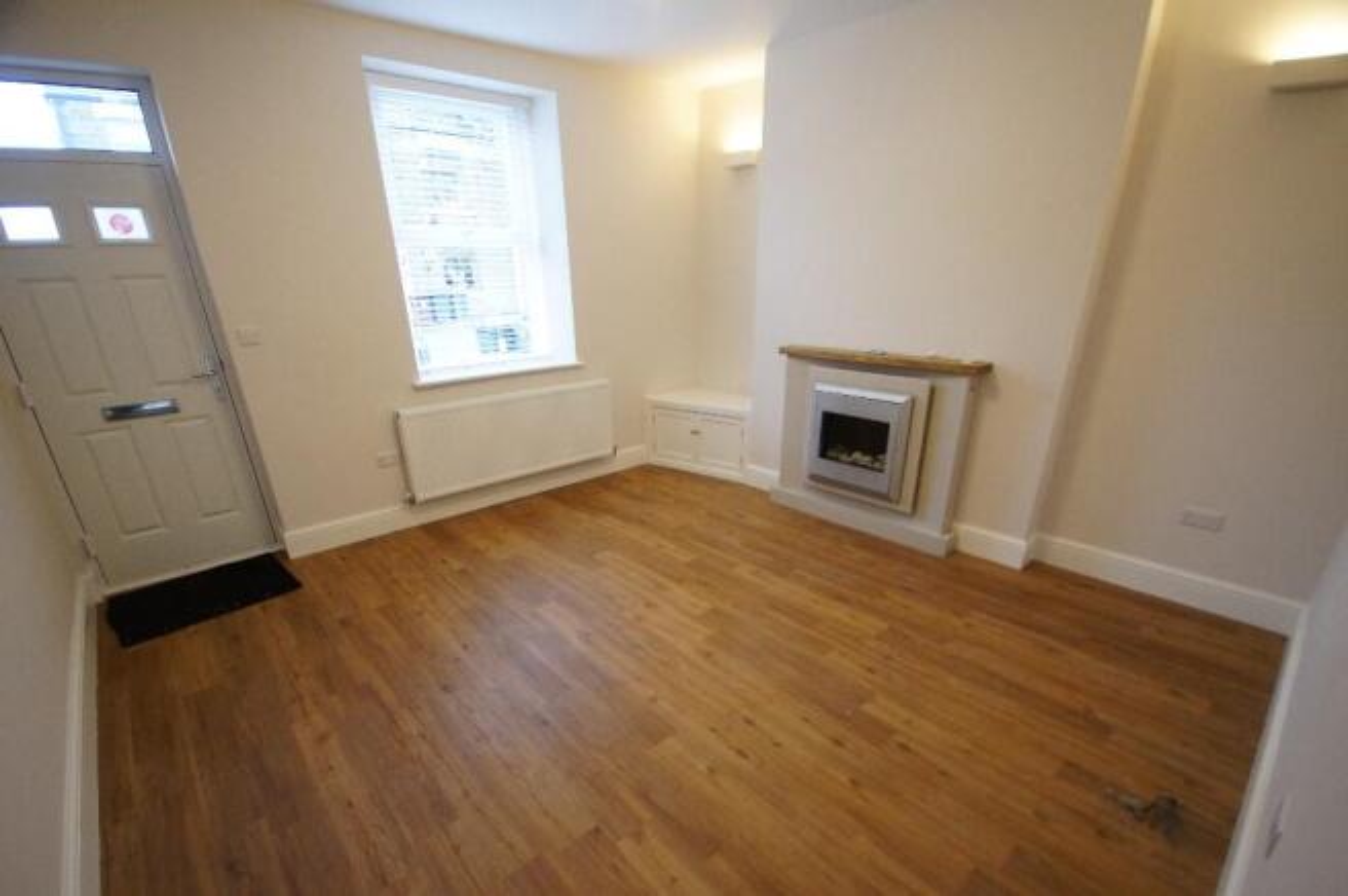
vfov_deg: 77.2
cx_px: 674
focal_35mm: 15
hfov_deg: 100.4
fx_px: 561
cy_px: 448
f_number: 4
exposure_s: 1/30
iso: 1000
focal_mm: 10
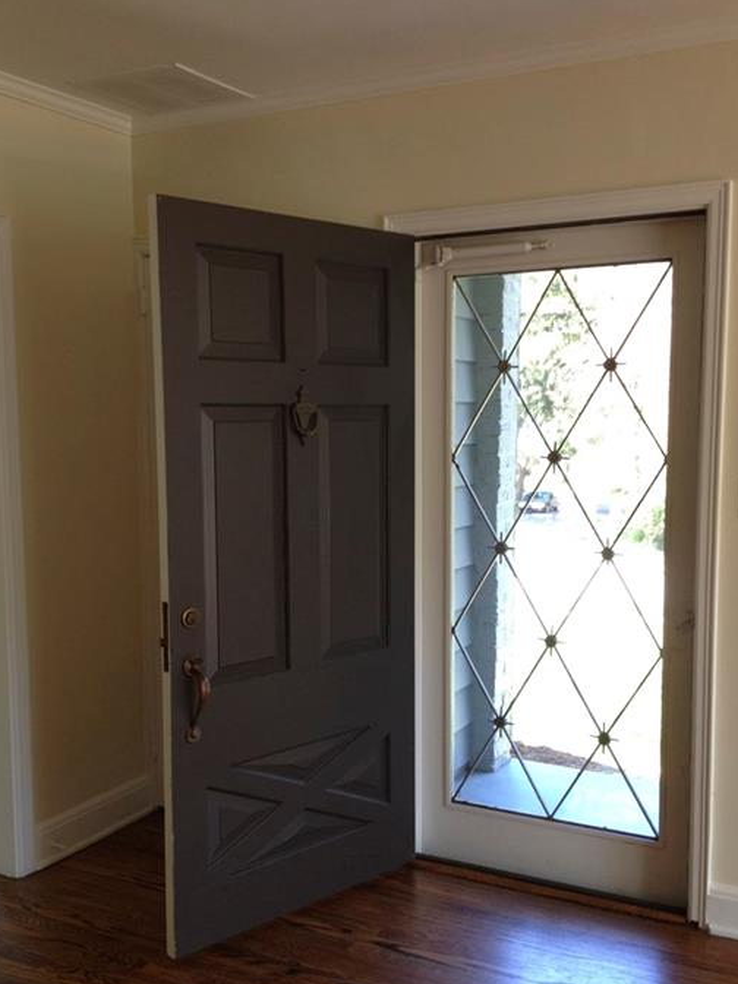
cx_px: 391
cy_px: 532
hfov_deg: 35.9
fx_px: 1137
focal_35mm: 40
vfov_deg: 46.8
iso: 64
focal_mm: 4.28
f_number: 2.4
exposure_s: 1/24
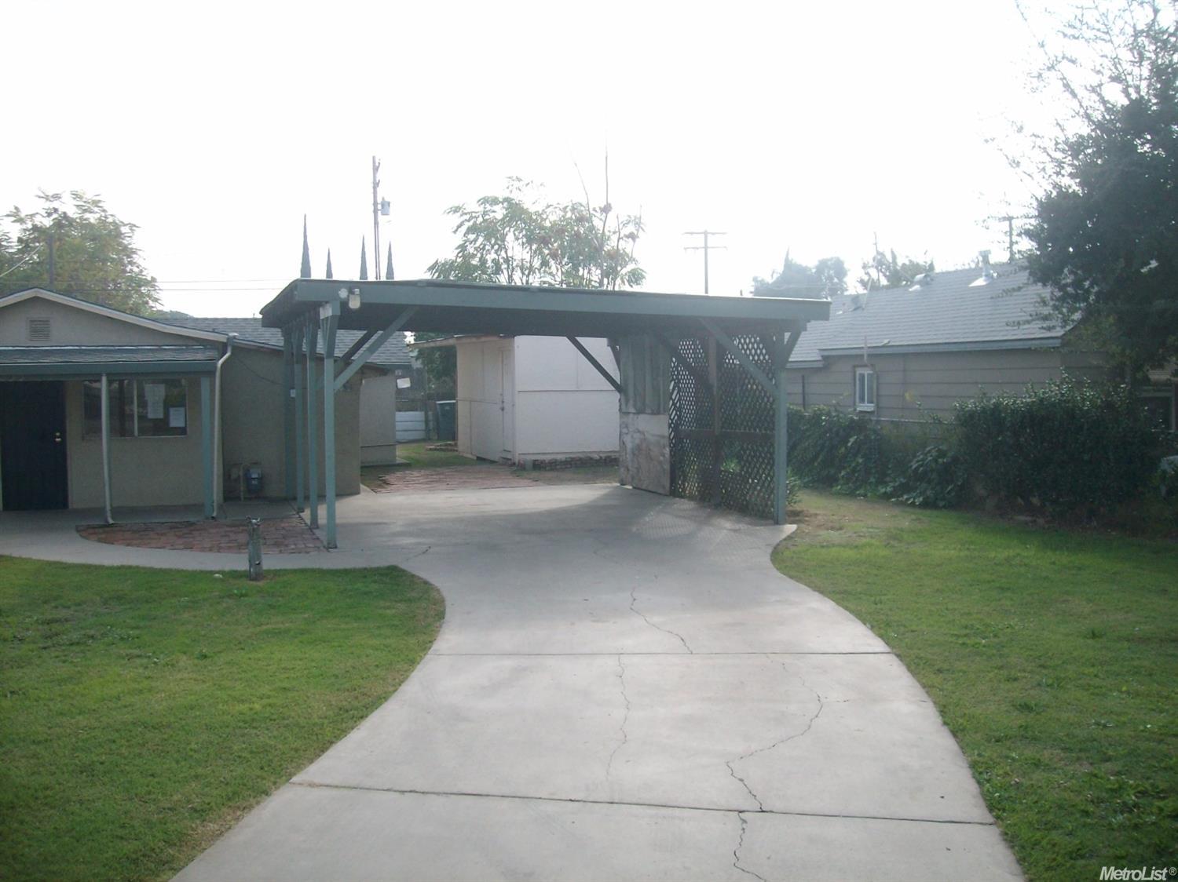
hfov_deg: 52.6
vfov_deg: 40.7
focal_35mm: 35
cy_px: 441
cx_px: 589
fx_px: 1191
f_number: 7.2
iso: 80
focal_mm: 5.8
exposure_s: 1/119
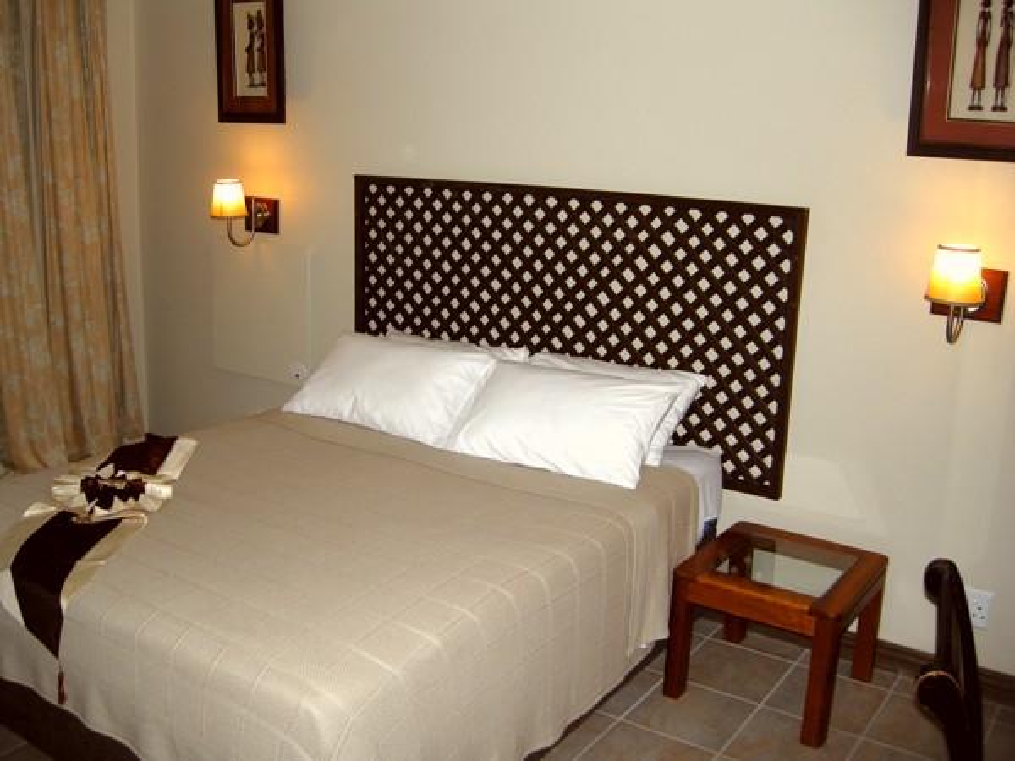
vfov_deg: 40.7
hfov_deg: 52.6
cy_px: 380
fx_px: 1026
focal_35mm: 35
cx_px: 508
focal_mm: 7.5
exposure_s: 1/60
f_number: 2.7
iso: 64
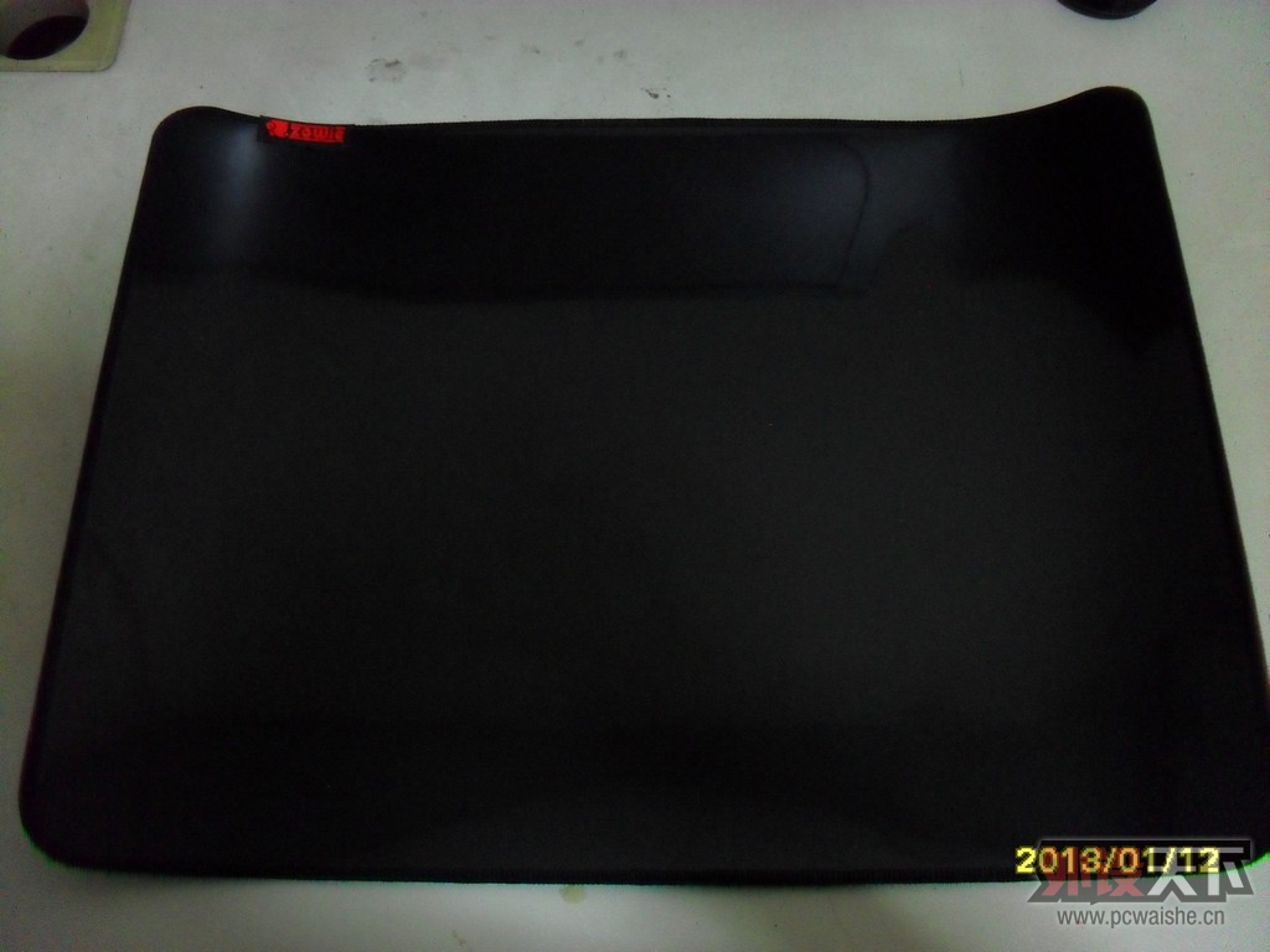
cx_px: 635
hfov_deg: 52.6
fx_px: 1284
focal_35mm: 35
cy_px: 476
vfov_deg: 40.7
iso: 400
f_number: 3.2
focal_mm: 6.3
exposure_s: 1/8
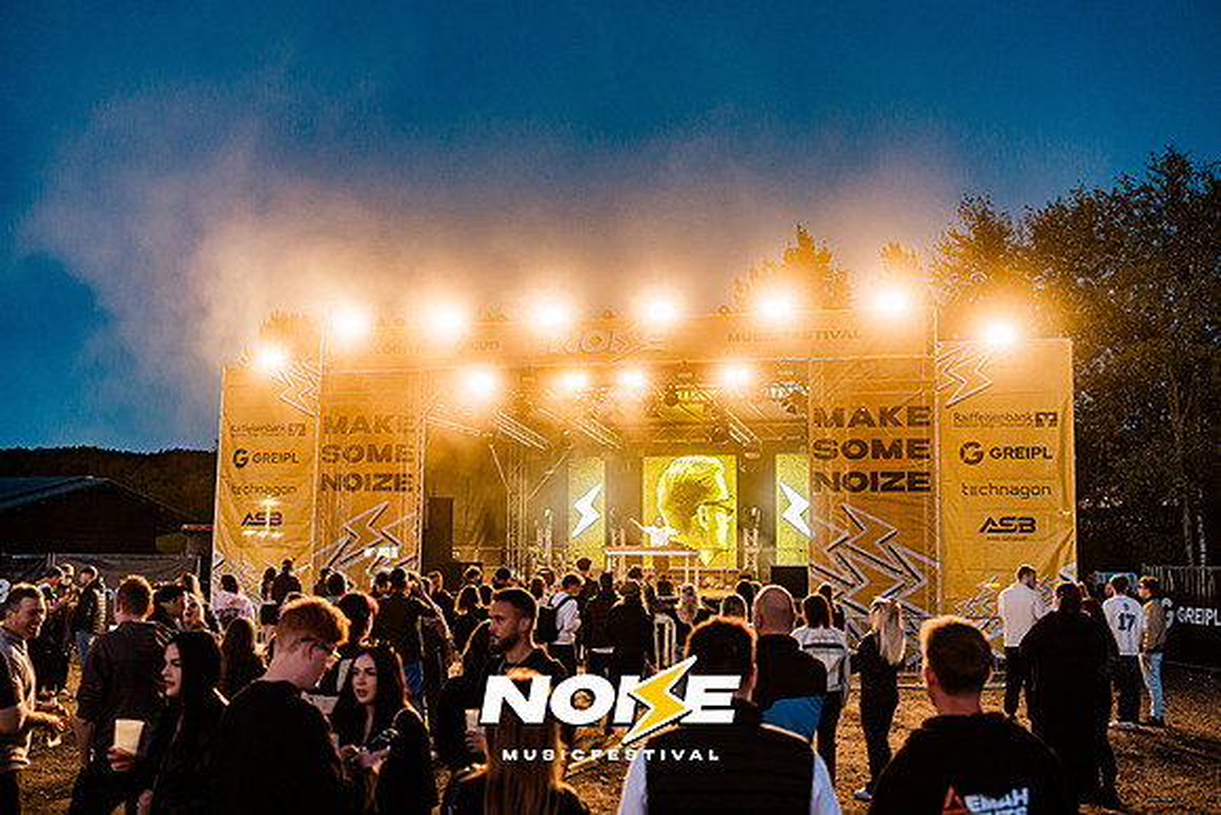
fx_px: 1255
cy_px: 408
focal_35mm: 37
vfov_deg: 36.0
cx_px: 610
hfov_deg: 51.9
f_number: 2.8
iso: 1250
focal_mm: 37
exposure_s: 1/100
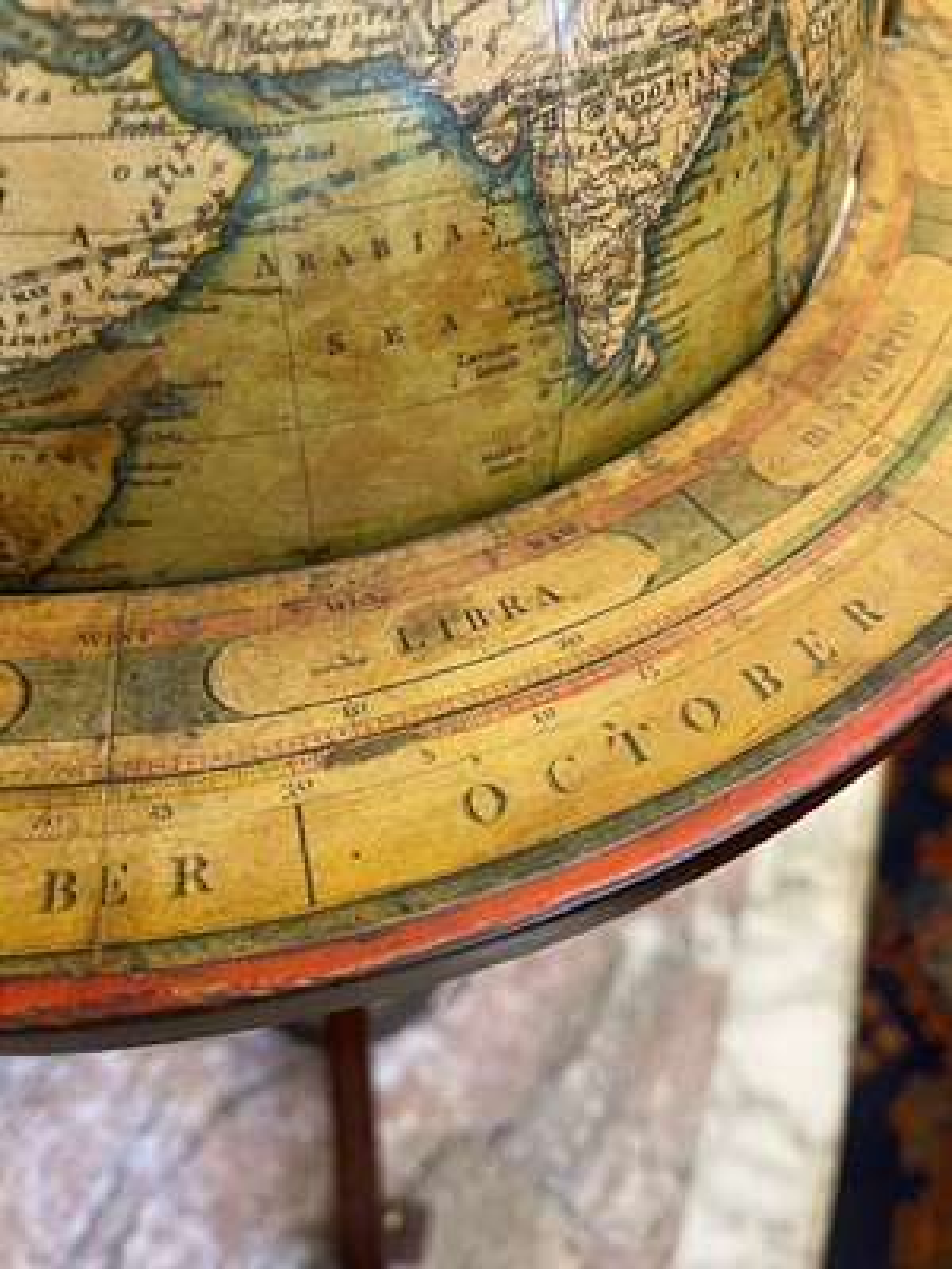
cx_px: 476
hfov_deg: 53.1
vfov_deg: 67.3
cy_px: 634
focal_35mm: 26
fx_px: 953
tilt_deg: -56.8
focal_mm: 5.1
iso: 100
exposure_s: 1/50
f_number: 1.6
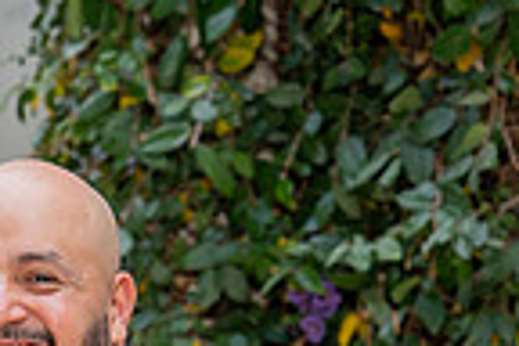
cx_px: -458
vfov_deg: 4.8
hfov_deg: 7.1
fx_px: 4080
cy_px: 622
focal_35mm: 283
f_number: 5
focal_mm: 70
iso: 200
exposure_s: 1/200
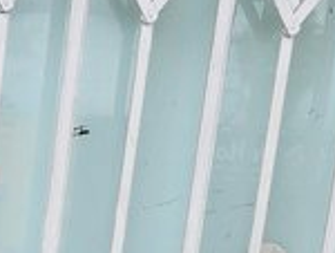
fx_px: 1784
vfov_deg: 7.0
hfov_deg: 10.1
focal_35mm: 184
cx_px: -266
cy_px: 851
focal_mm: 5.4
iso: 20
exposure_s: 1/619
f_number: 1.8
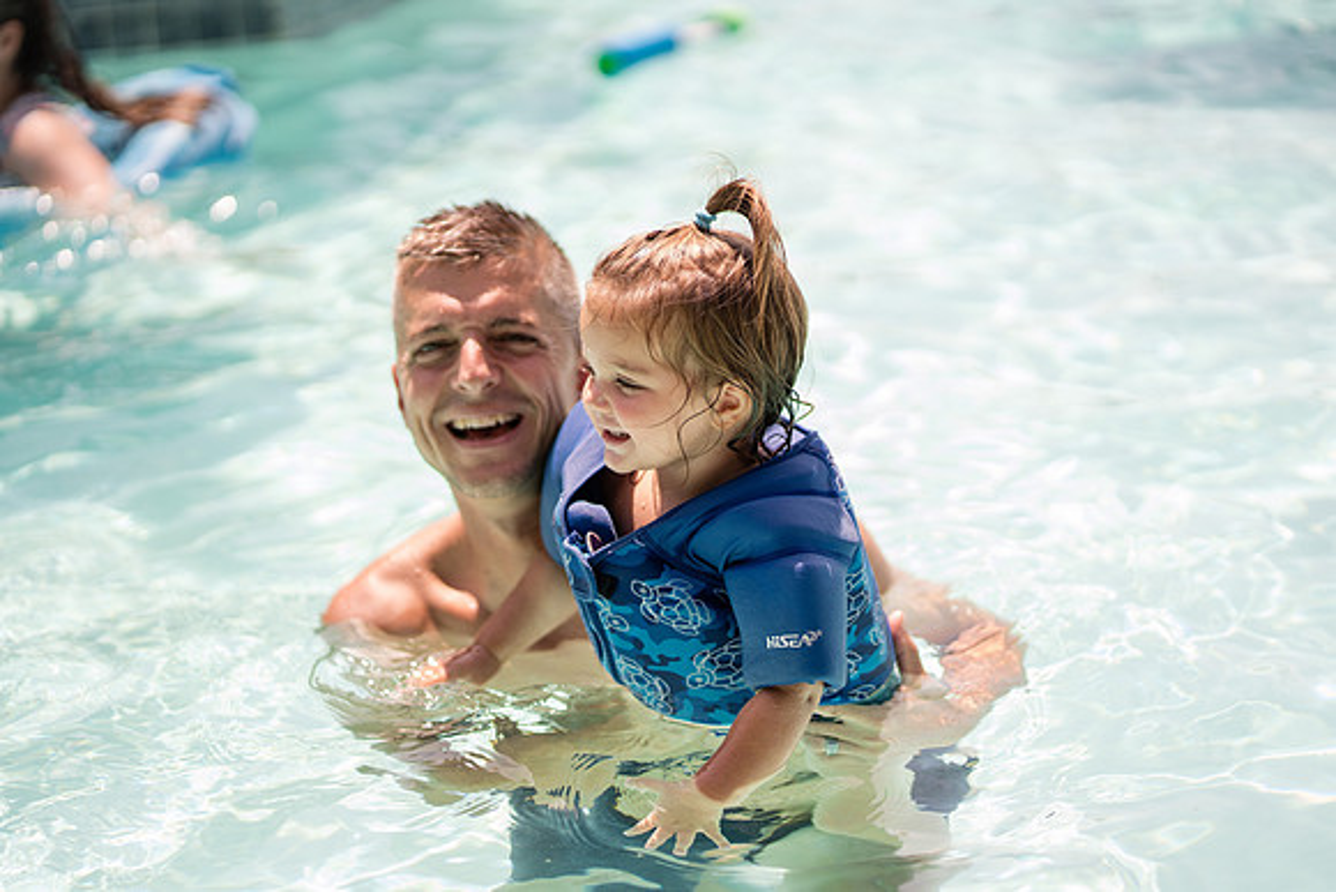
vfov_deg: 16.1
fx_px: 3155
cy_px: 446
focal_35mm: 85
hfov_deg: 23.9
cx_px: 668
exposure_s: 1/4000
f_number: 1.8
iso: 200
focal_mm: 85
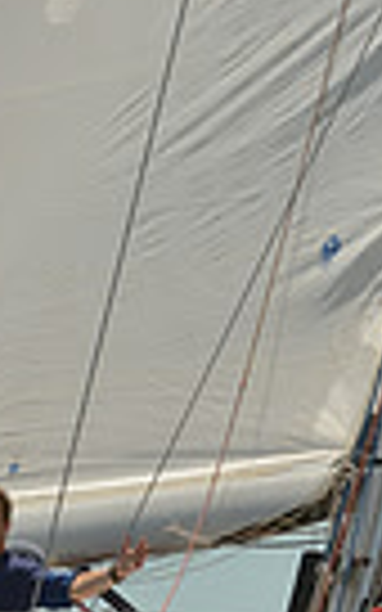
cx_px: 193
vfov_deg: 2.4
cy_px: 556
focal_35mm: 871
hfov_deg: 1.5
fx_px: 14508
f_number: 7.1
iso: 200
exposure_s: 1/1000
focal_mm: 200
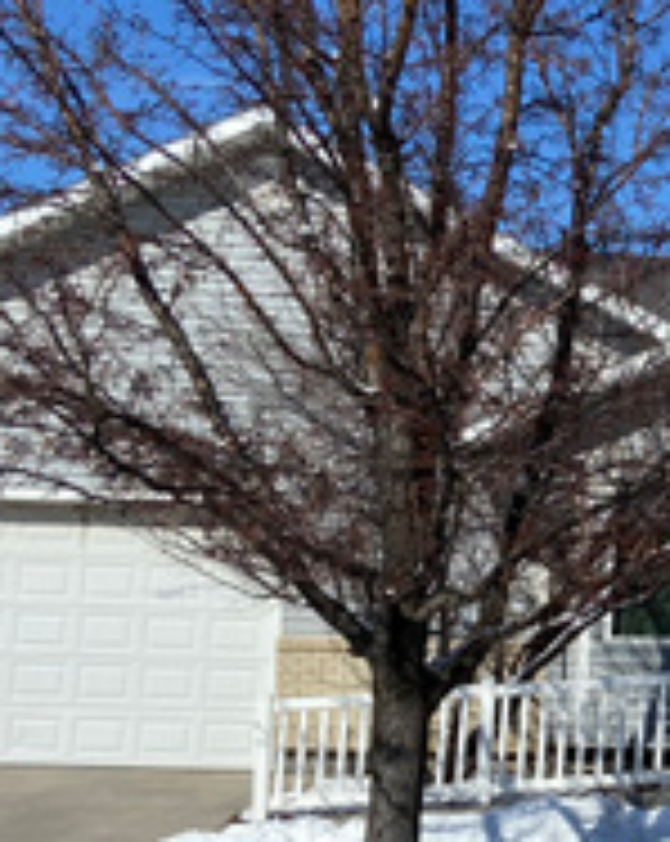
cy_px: 590
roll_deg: -0.6
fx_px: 2162
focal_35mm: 87
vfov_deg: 21.9
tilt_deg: +1.9
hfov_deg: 16.3
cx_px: 949
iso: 32
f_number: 1.8
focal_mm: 4.25
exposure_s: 1/6757
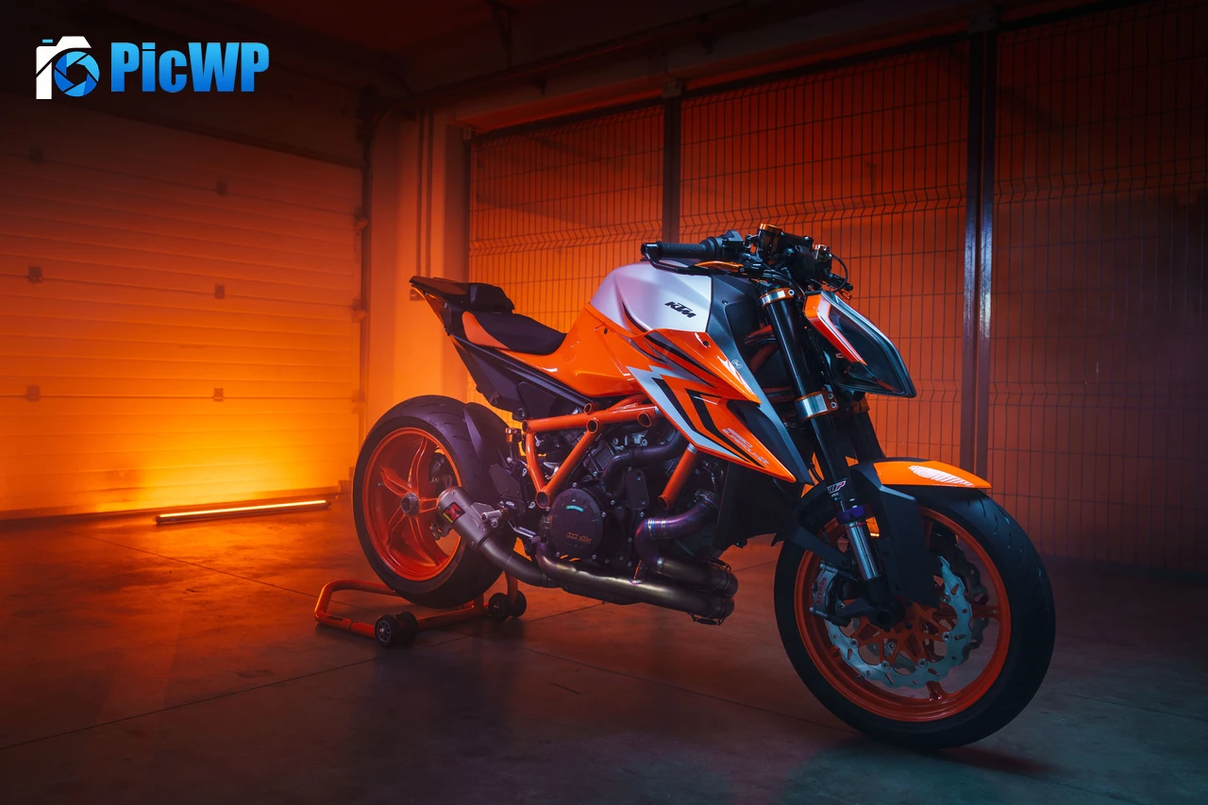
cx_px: 604
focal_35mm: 29
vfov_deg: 45.0
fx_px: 973
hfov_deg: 63.7
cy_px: 402
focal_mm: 29
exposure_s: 1/30
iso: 320
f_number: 4
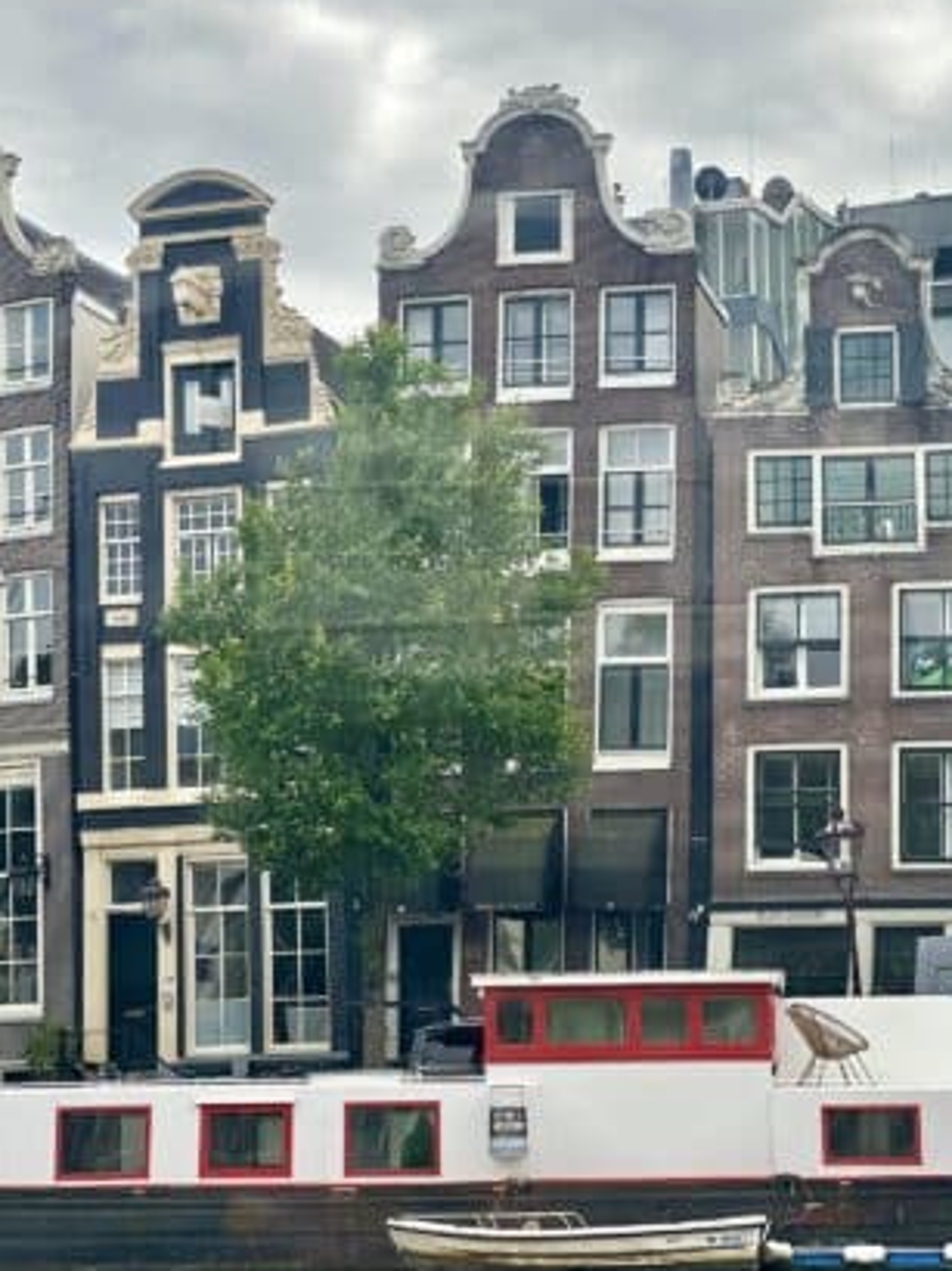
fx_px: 3450
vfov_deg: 20.9
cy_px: 536
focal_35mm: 94
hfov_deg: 15.7
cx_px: 479
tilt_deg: +11.9
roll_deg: -0.3
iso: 32
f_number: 2.8
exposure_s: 1/840
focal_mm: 9
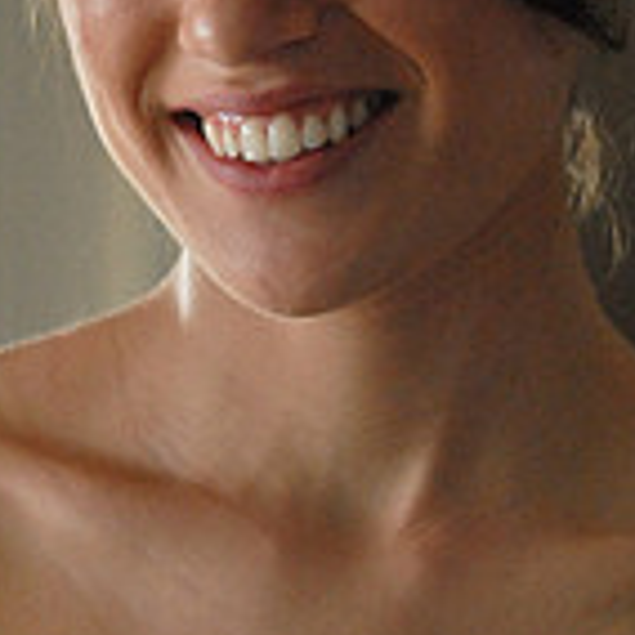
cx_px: -130
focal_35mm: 364
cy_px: 206
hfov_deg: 4.8
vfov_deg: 4.8
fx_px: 7554
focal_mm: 70
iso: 640
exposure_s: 1/250
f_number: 3.2
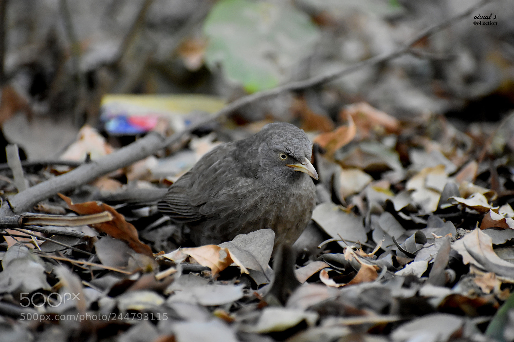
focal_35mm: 315
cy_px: 171
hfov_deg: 6.5
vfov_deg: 4.4
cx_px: 257
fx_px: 4496
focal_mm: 210
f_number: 5.6
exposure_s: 1/250
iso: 5000
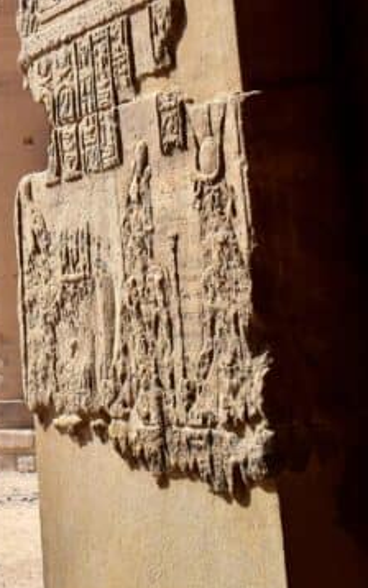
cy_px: -80
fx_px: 1684
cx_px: -67
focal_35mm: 105
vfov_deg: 18.9
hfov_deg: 12.2
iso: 400
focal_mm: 24
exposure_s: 1/500
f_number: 11
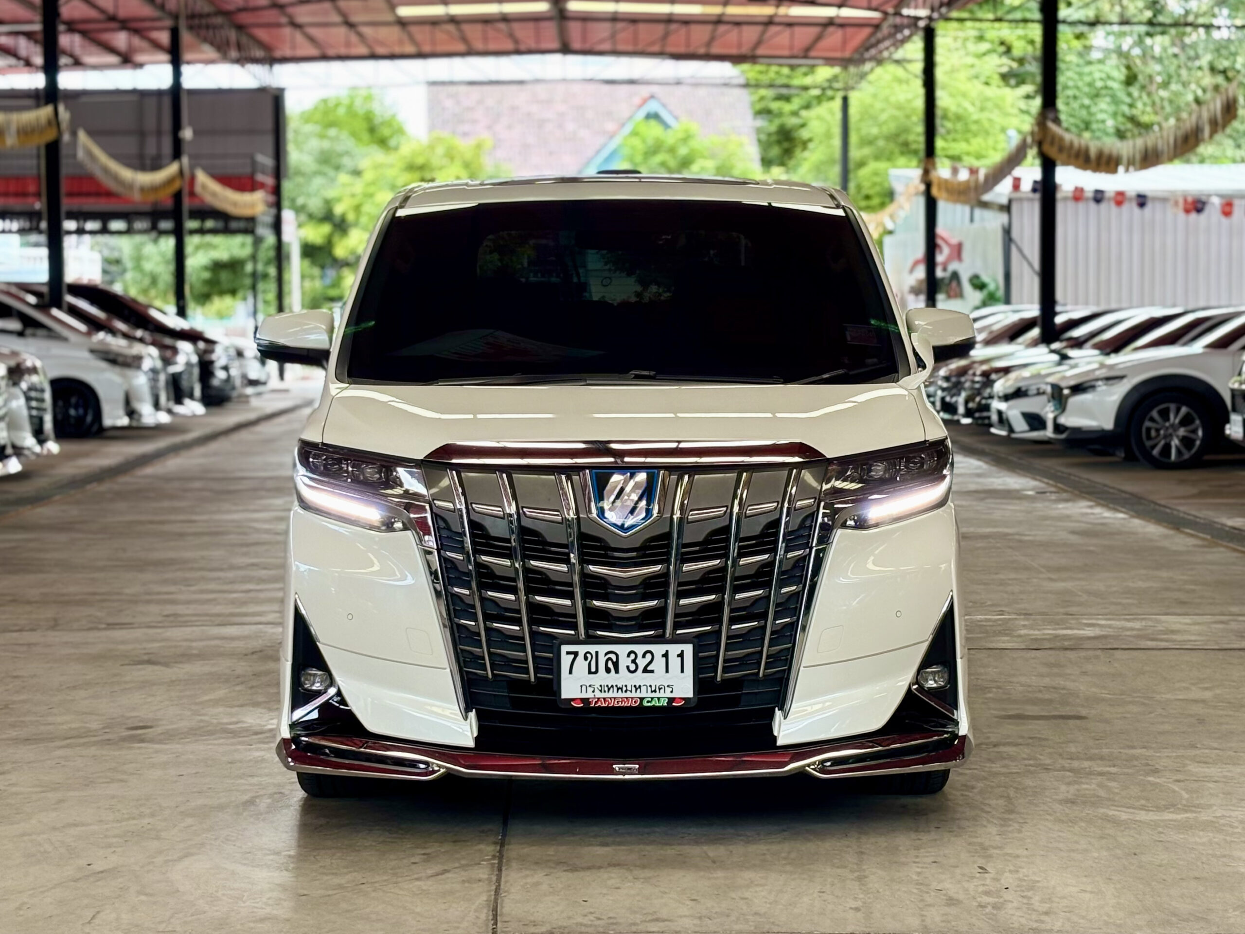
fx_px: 1870
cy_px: 467
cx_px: 622
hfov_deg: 36.8
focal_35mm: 52
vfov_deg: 28.0
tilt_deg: -2.7
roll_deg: +0.7
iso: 25
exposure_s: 1/160
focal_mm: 5.96
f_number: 1.6
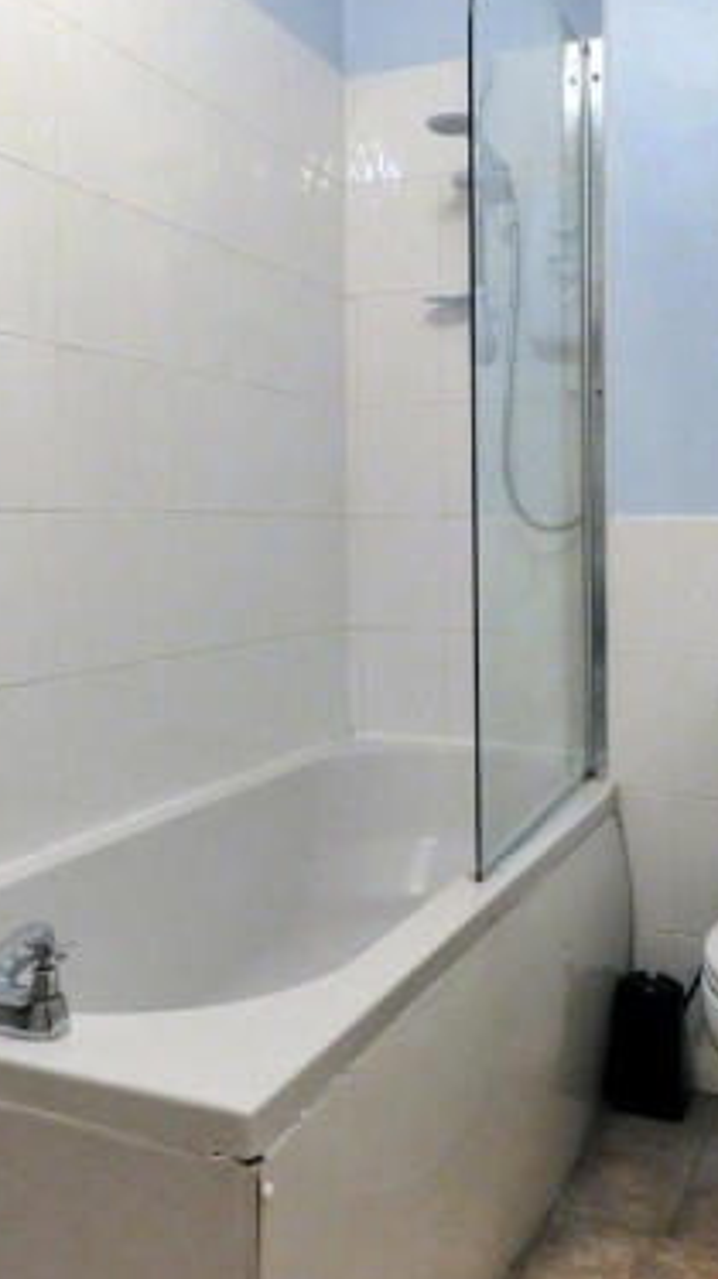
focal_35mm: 34
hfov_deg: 34.6
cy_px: 617
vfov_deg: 58.0
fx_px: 1152
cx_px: 340
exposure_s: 1/60
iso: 400
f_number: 2.8
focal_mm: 3.6
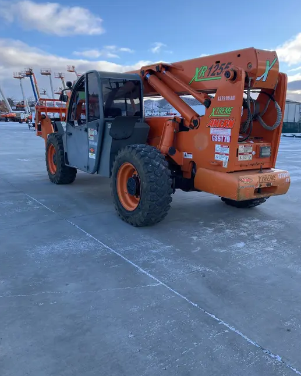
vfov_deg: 57.2
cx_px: 158
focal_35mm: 31
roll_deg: -1.3
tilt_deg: -9.1
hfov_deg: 47.1
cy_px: 183
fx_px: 345
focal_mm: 3.99
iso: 32
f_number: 1.8
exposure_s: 1/382
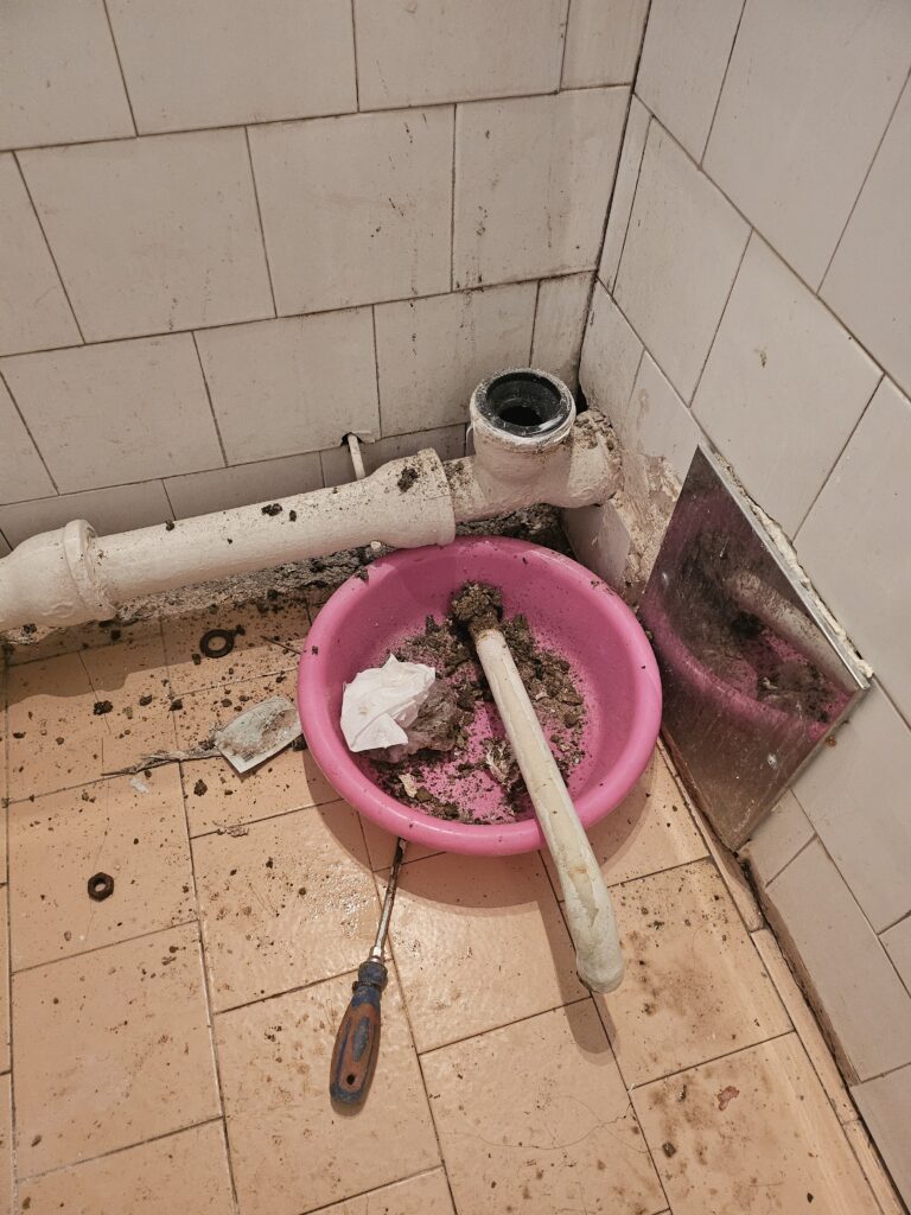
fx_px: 842
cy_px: 608
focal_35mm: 24
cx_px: 456
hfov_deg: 56.8
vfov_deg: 71.6
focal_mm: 5
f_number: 1.8
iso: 800
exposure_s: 1/100
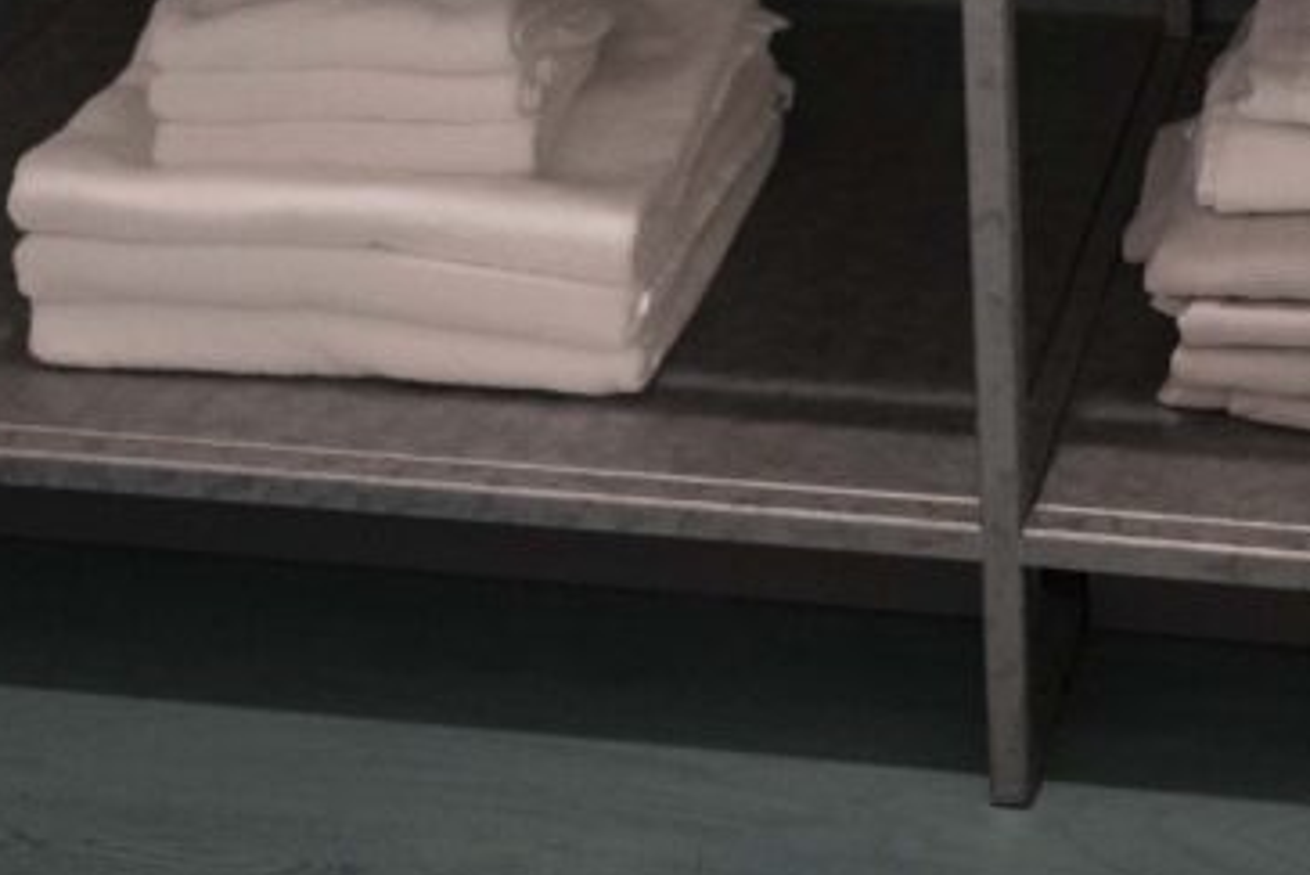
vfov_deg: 12.7
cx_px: 1105
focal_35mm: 104
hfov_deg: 19.4
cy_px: -293
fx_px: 3786
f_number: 5
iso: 10000
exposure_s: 1/160
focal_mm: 37
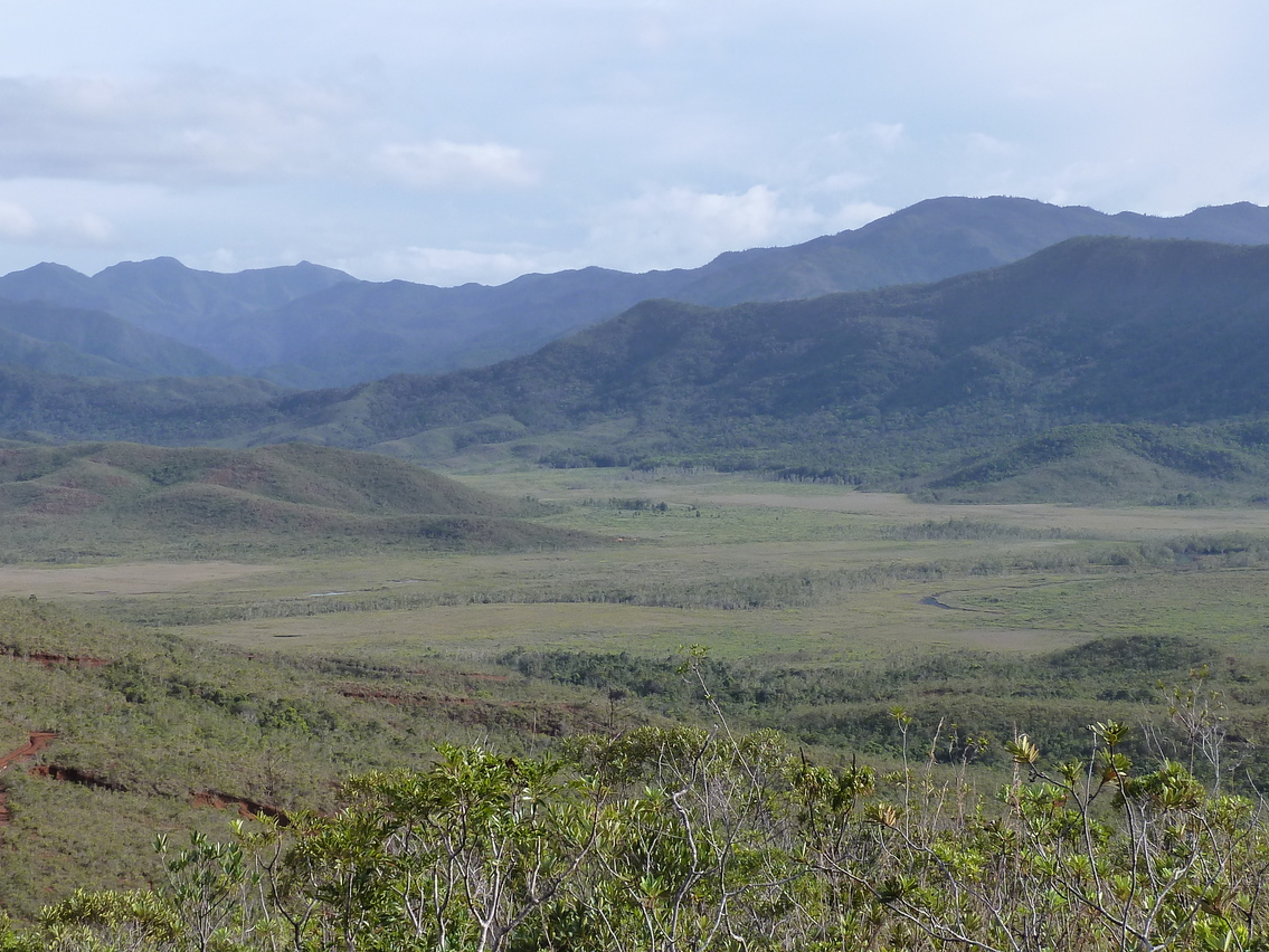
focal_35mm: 62
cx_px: 575
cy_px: 460
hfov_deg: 31.2
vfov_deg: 23.7
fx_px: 2274
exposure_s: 1/400
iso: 125
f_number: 4
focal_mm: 7.3
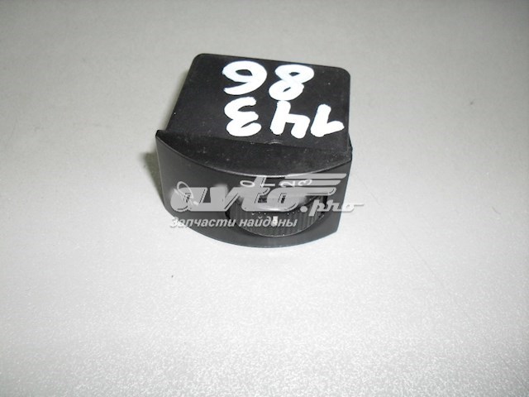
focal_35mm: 38
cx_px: 264
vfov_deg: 37.7
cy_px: 198
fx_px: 581
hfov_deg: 49.0
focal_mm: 6.3
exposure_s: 1/45
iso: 200
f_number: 2.8
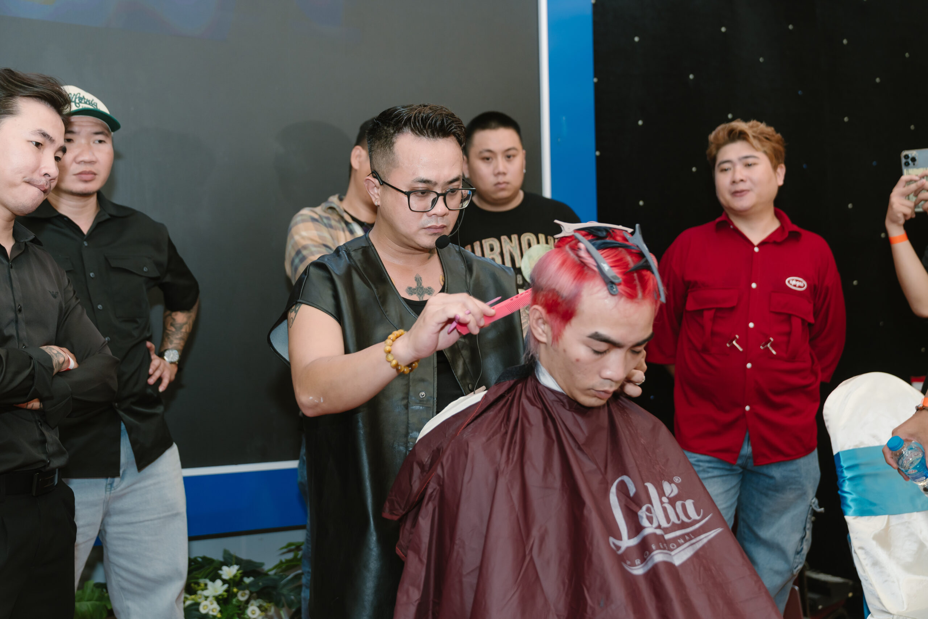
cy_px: 310
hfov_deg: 49.6
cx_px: 464
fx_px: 1005
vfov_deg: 34.2
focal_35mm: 39
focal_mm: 39
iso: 640
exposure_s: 1/125
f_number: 3.2
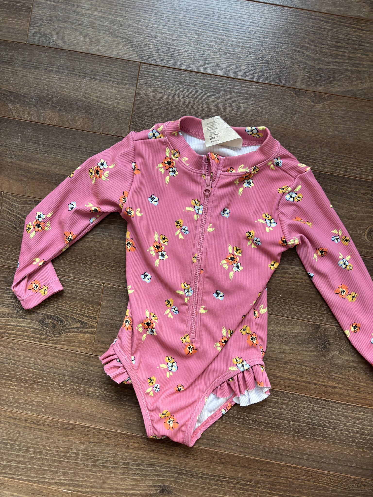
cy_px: 248
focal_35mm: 26
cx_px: 186
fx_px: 374
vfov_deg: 67.3
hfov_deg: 53.1
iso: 100
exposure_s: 1/121
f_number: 1.6
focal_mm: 5.96
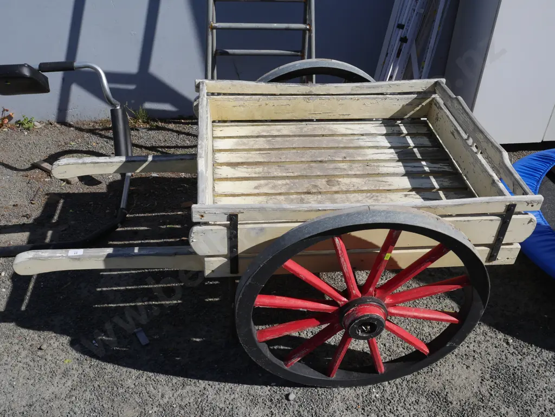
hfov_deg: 53.9
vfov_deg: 41.8
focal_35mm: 34
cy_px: 208
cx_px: 278
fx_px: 545
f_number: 9
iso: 200
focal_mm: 17
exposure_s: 1/640
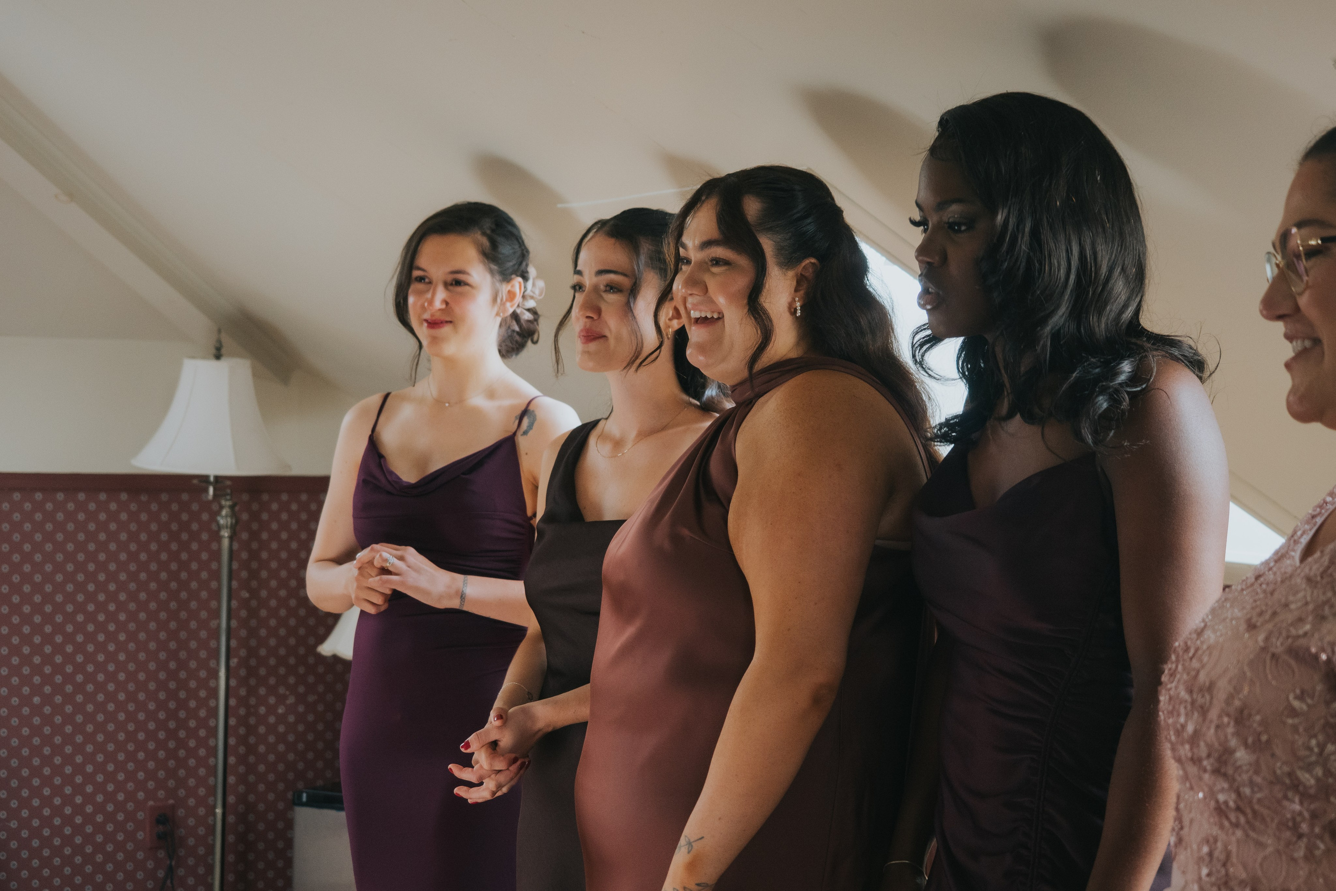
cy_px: 446
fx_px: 2239
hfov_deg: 33.2
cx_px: 668
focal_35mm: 60
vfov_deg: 22.5
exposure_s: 1/125
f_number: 2.8
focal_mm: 29
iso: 640
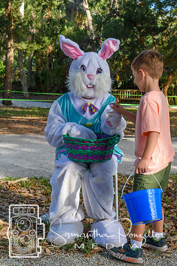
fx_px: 442
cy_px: 133
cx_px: 88
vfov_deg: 33.4
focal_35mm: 60
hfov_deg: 22.6
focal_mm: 40
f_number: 8
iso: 220
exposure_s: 1/250
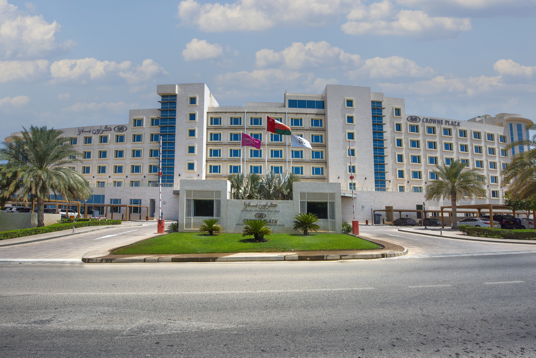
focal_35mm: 14
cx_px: 268
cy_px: 179
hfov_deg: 104.2
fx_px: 208
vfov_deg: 81.2
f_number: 8
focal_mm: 14
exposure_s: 1/500
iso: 100
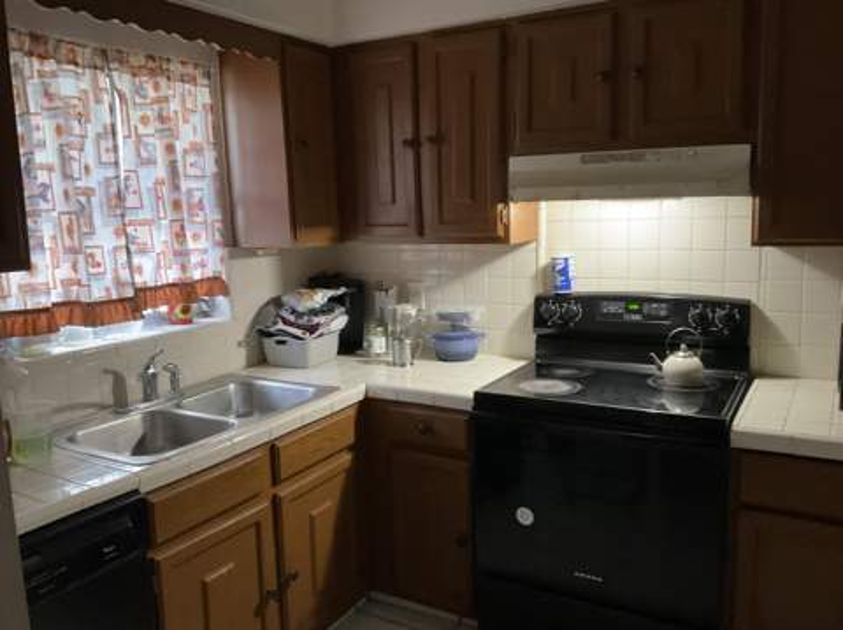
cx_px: 422
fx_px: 706
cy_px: 315
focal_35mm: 29
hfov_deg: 61.7
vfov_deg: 48.2
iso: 250
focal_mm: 3
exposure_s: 1/30
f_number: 1.8
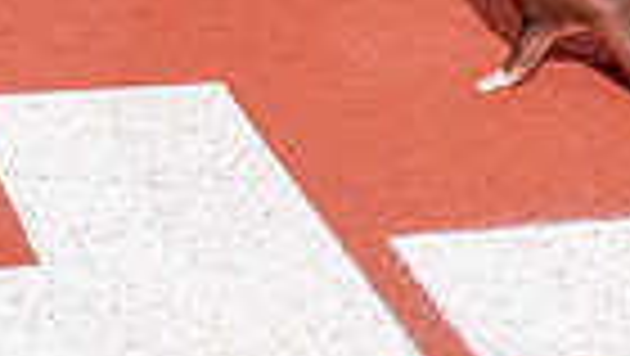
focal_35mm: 162
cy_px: -613
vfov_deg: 6.9
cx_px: 189
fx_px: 2708
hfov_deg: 13.2
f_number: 4
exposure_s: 1/250
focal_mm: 48
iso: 100
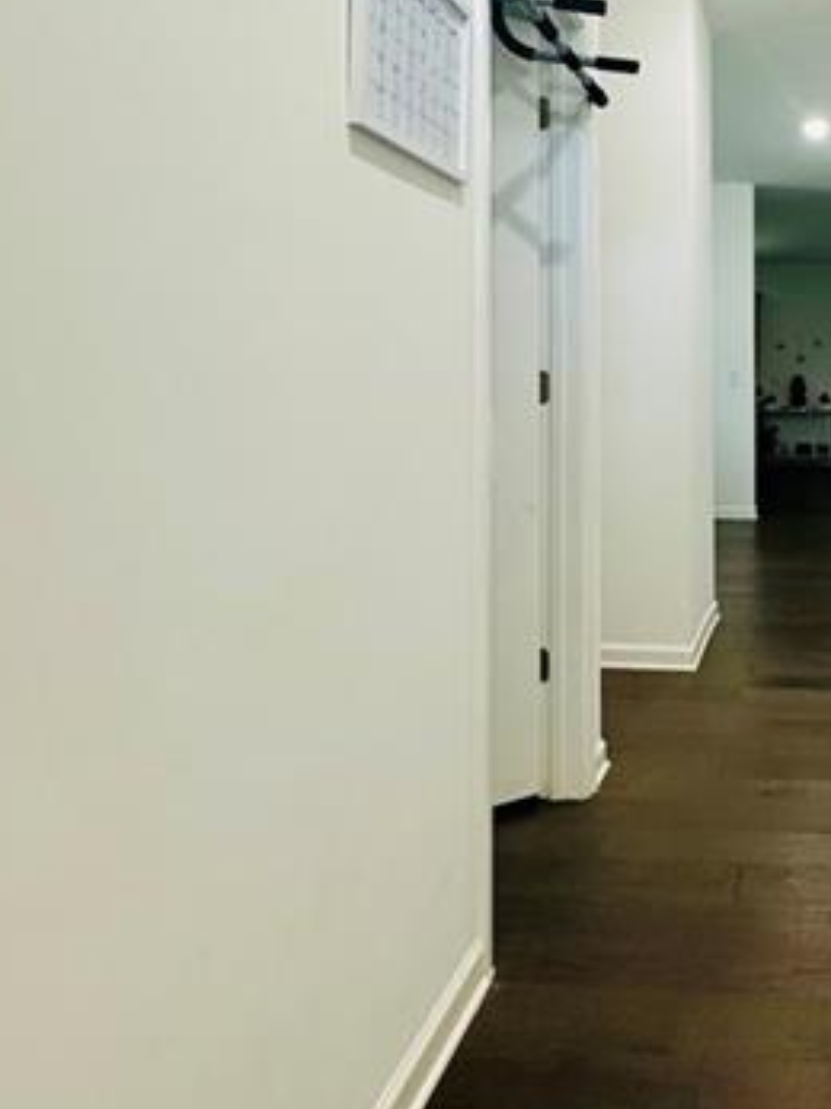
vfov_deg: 57.1
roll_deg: +0.1
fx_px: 993
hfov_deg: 42.2
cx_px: 729
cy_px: 371
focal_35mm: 31
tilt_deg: +1.1
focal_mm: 2.22
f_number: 2.2
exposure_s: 1/120
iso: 200
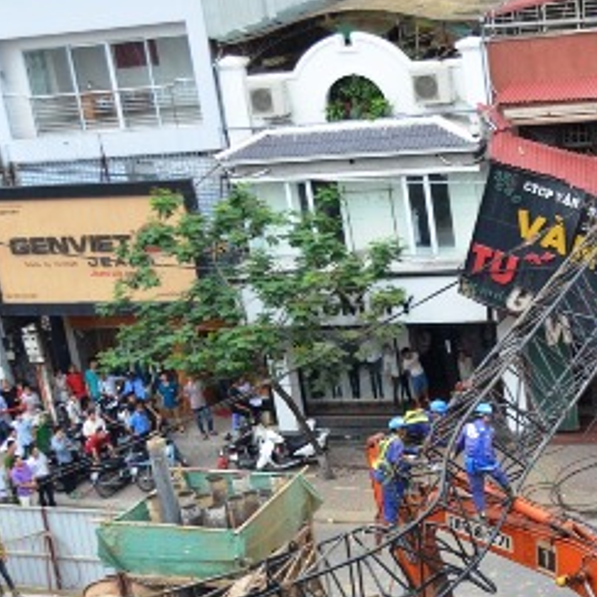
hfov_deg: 21.5
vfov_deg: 21.5
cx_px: 442
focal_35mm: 80
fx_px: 1561
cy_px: 453
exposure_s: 1/100
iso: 800
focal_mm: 26
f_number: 5
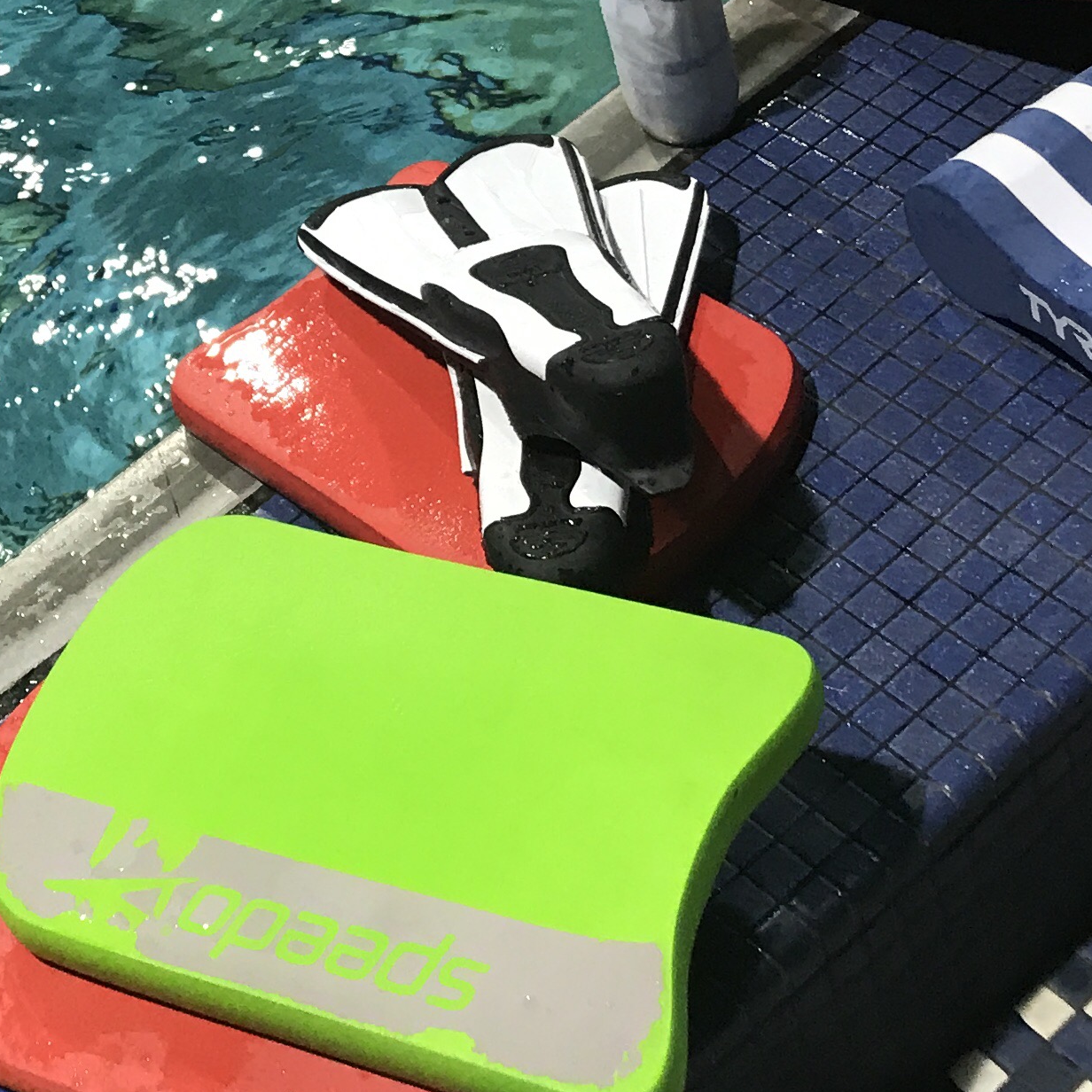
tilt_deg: -32.4
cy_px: -181
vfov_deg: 20.2
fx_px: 2891
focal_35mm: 81
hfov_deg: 20.9
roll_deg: +21.5
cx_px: 77
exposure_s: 1/30
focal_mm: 3.99
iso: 25
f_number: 1.8
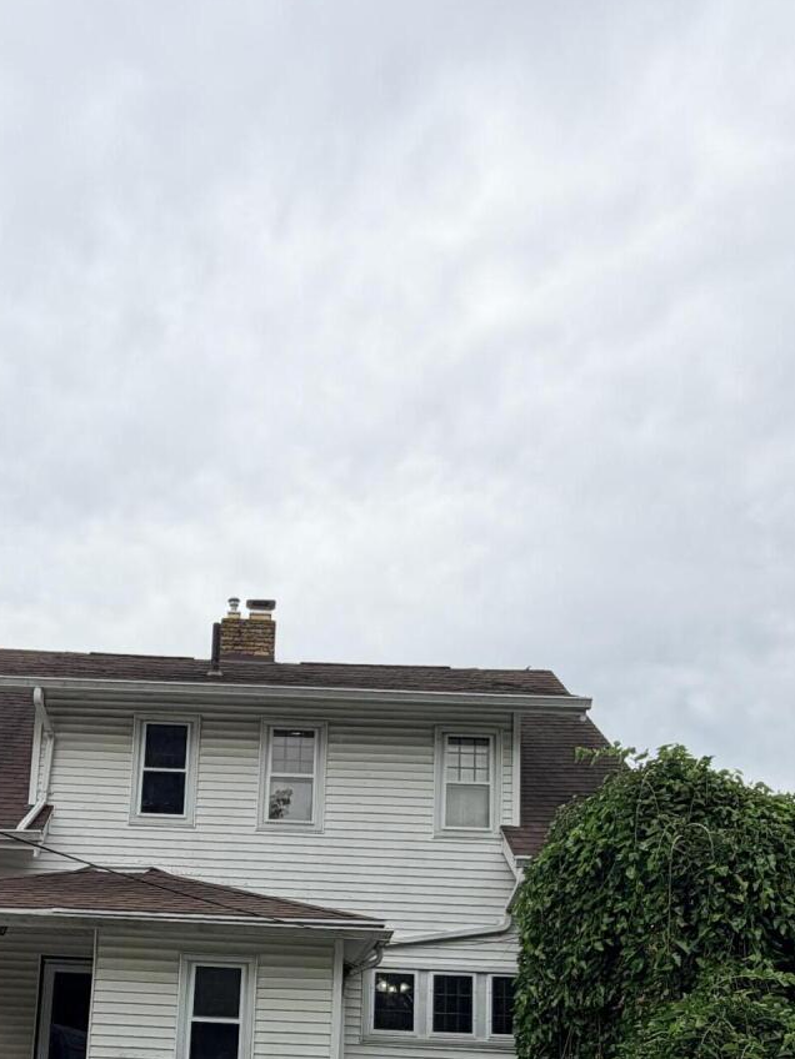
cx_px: 221
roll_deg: -1.9
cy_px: 934
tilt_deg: +7.8
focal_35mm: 33
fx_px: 1011
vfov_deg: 49.8
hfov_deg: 41.9
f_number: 2.2
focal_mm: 2.22
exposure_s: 1/770
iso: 25
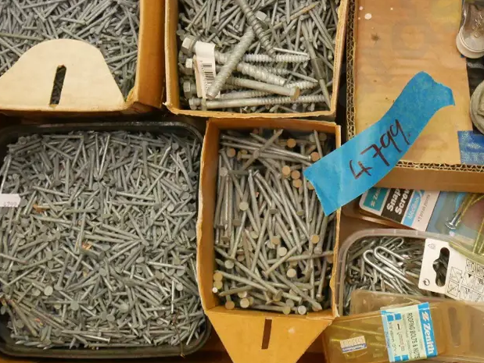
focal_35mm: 86
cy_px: 105
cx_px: 321
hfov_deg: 22.7
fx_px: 1203
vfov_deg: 17.1
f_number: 5.3
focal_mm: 26
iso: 3200
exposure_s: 1/125
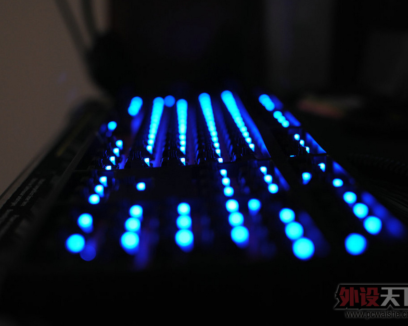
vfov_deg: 25.6
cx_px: 182
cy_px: 163
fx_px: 719
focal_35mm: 60
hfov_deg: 31.6
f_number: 2.2
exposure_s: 1/60
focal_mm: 35
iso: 200
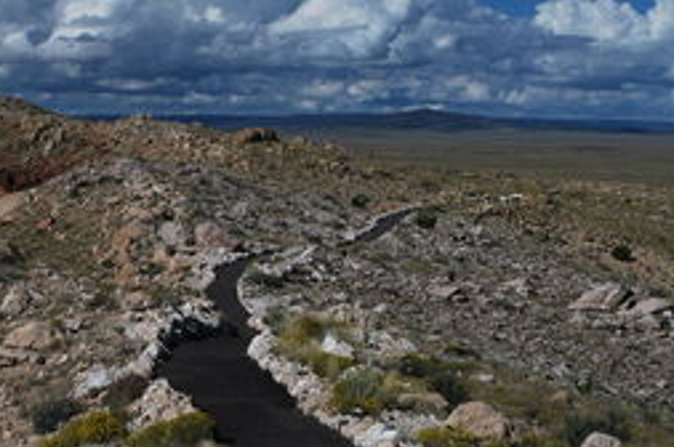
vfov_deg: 17.8
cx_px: 301
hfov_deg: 26.7
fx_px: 1421
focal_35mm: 76
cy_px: 120
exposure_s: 1/250
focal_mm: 32
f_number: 8
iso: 100
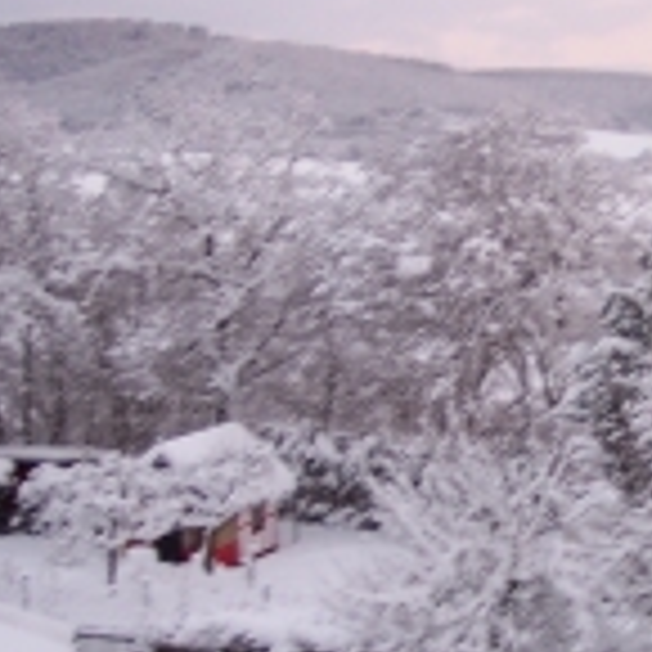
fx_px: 2024
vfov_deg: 18.3
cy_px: 351
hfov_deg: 18.0
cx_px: 594
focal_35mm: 95
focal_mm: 8
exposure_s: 1/30
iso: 100
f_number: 2.8
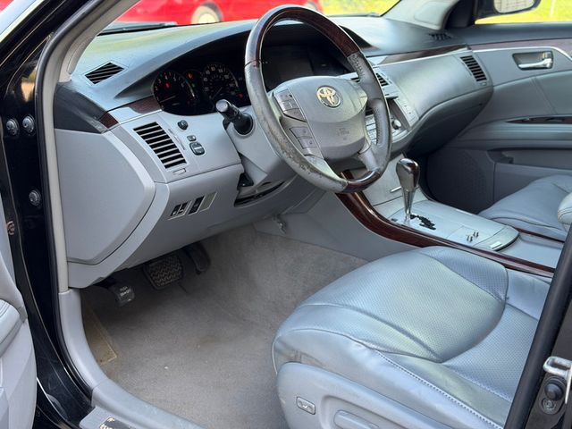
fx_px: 793
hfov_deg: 39.7
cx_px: 286
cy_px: 214
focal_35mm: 48
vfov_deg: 30.3
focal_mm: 6.76
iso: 64
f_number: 1.78
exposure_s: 1/121
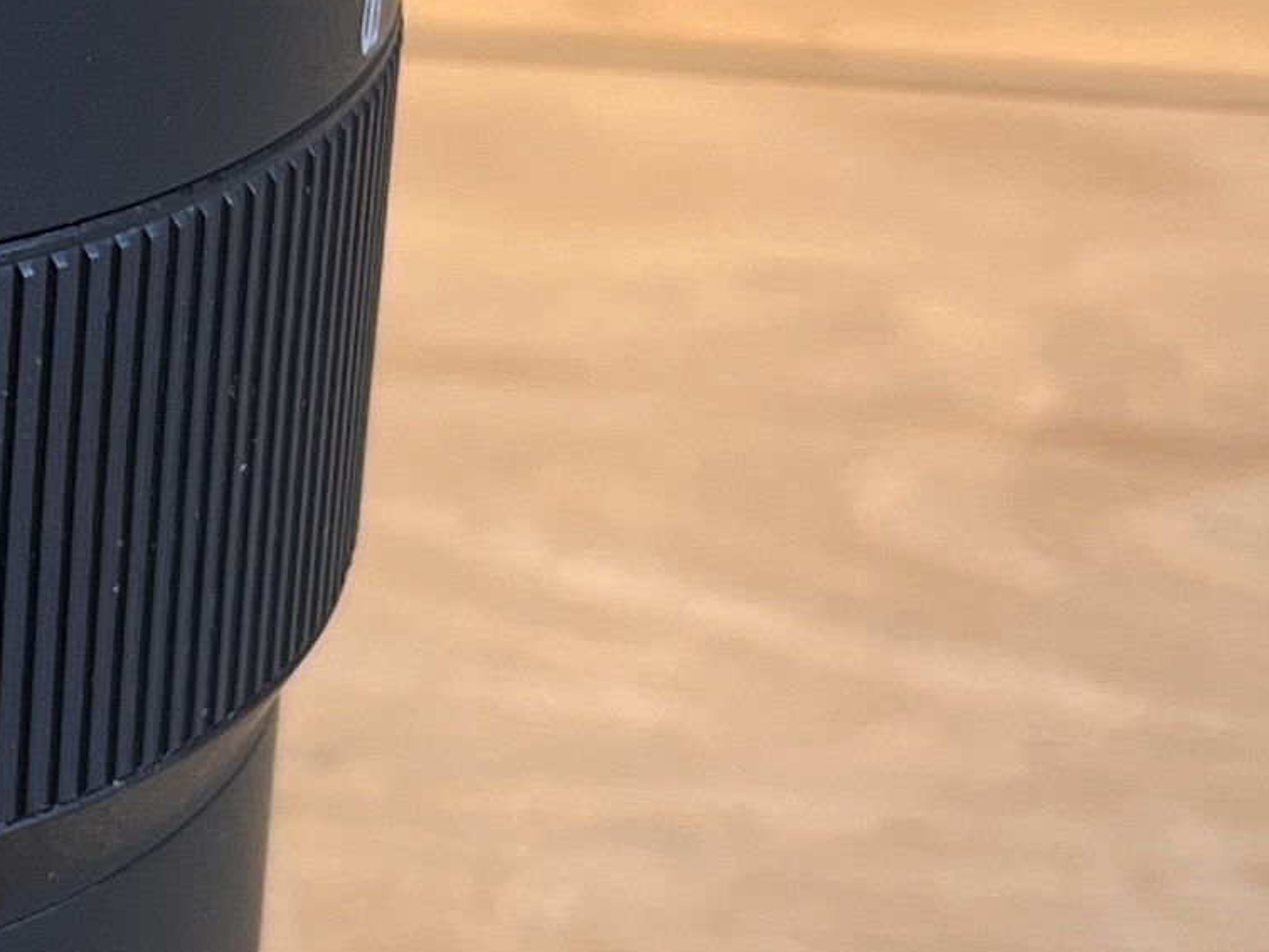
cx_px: -695
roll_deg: +0.8
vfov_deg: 10.6
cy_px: 130
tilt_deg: -22.4
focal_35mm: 139
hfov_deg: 13.3
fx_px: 5097
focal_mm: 5.1
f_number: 1.6
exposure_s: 1/110
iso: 125
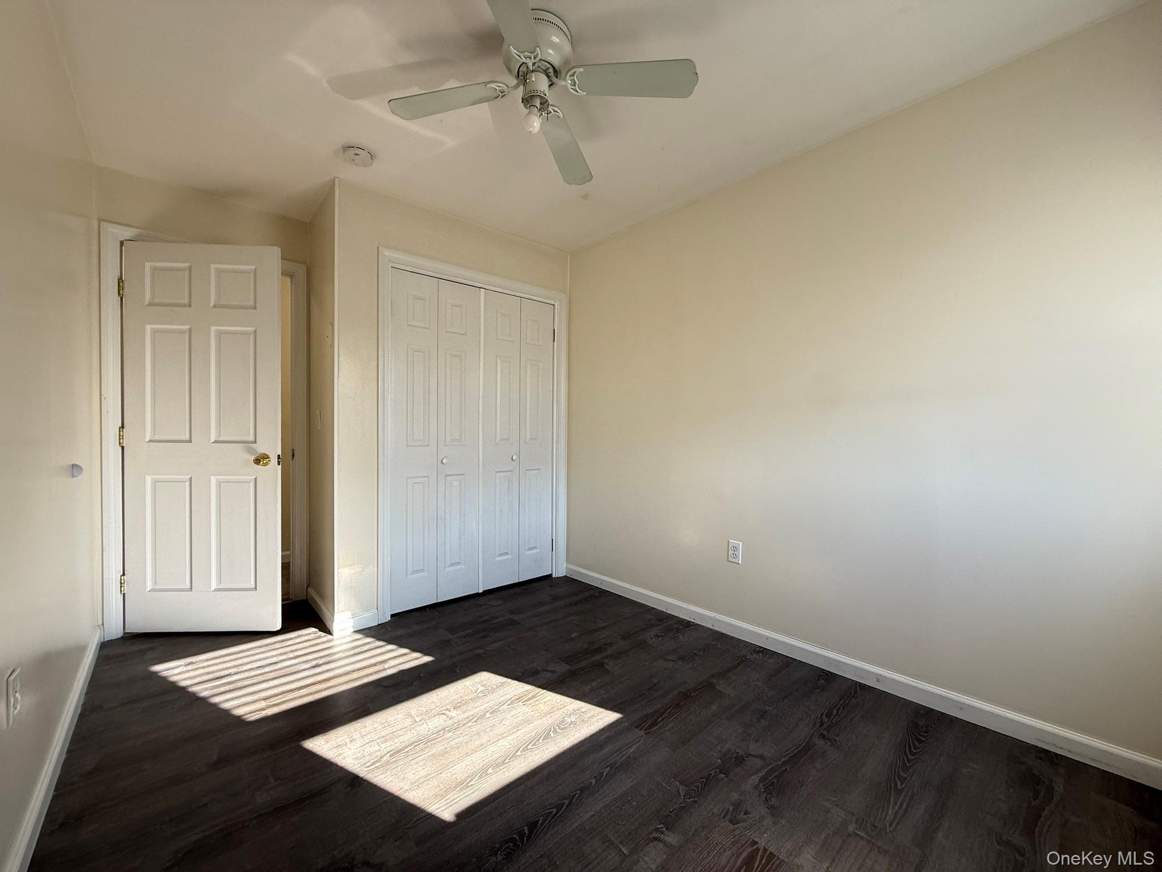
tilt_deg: -0.7
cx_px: 581
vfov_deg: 85.7
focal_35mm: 14
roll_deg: -0.7
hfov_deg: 102.1
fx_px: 470
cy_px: 436
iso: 64
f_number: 2.2
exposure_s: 1/99
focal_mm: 2.22
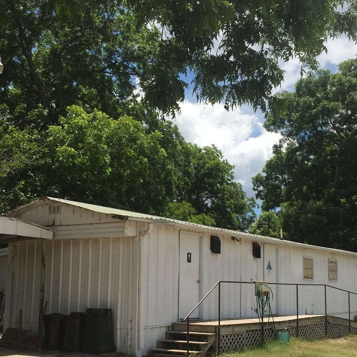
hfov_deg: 35.3
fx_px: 560
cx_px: 196
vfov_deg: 35.1
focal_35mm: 48
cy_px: 229
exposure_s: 1/2198
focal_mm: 4.15
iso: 32
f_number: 2.2
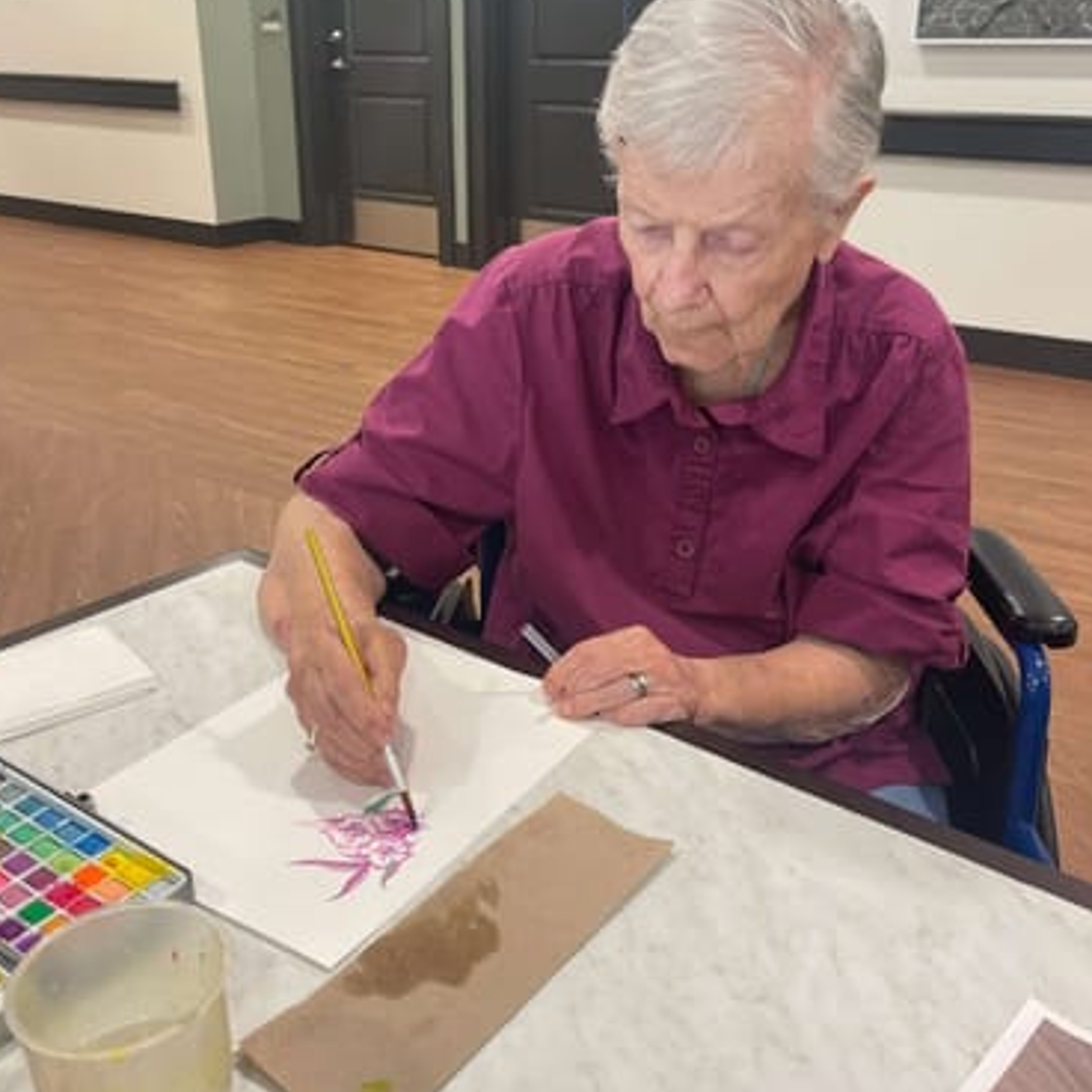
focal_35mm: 32
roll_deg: -0.8
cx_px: 552
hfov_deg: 51.1
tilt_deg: -20.1
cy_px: 485
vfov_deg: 51.0
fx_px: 1142
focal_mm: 5.1
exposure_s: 1/60
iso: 80
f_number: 1.6
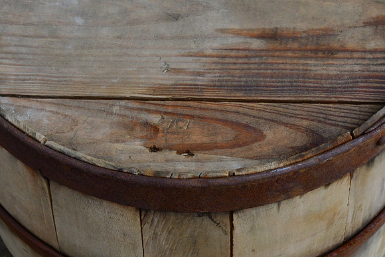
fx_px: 770
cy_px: 128
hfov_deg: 28.1
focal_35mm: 72
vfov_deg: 18.9
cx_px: 192
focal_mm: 48
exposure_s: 1/100
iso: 1400
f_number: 18
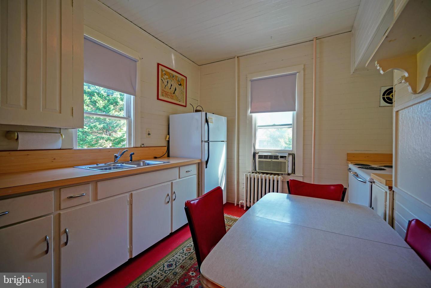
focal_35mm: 15
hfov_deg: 100.4
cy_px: 144
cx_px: 216
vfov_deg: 77.3
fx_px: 180
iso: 100
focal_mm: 10
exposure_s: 1/30
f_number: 3.2
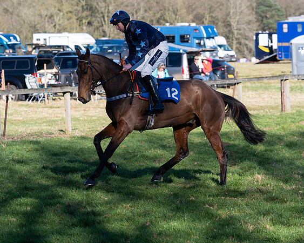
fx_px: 2085
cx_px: 149
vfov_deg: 6.7
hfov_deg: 8.3
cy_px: 121
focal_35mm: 232
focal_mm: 135
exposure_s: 1/1250
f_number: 5
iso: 200
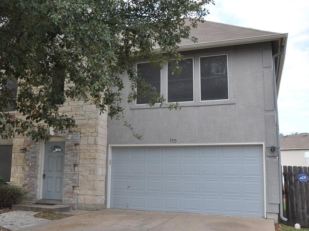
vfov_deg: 34.6
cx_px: 101
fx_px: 372
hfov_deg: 44.4
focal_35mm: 42
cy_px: 117
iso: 400
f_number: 8
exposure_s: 1/250
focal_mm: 21
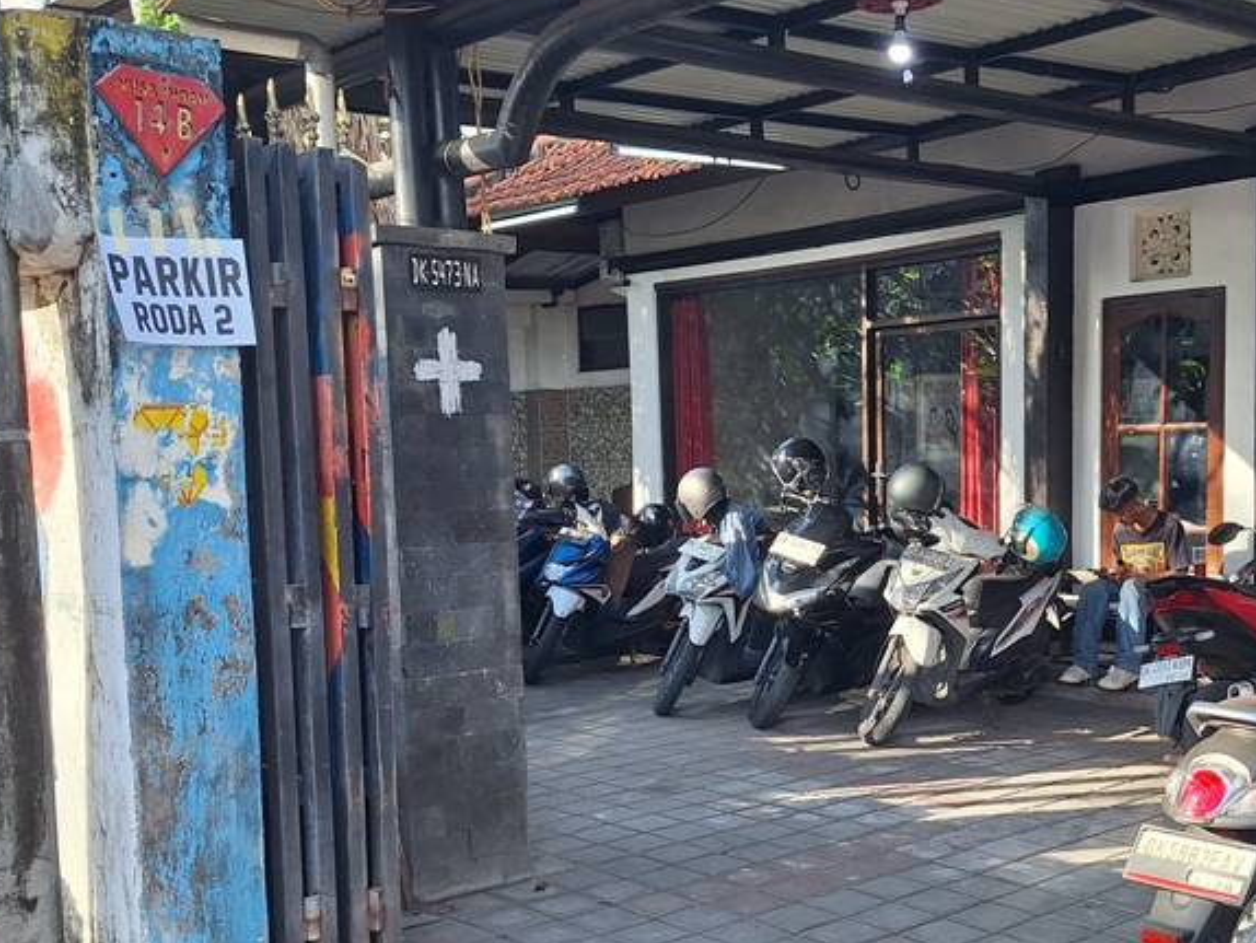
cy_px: 560
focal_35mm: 41
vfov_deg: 35.1
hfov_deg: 45.4
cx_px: 772
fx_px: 1488
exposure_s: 1/278
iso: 40
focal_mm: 5.54
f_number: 1.8
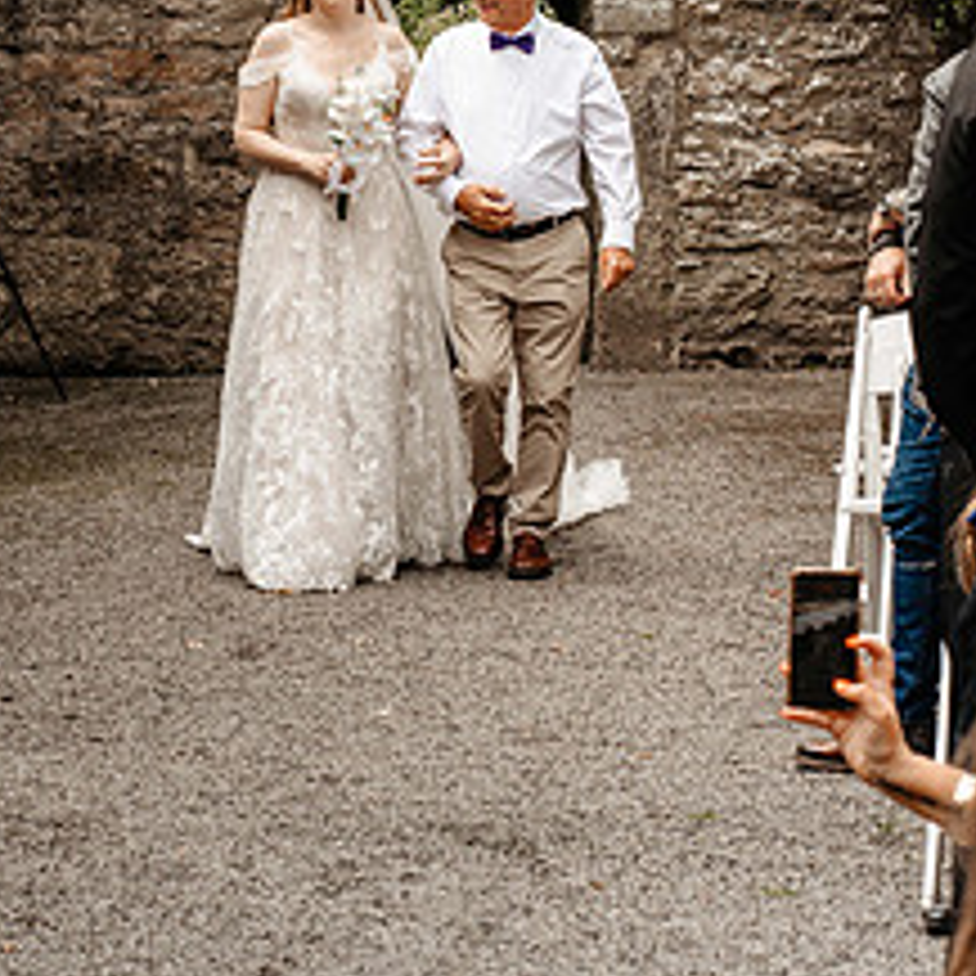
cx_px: 391
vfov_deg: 11.5
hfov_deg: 11.6
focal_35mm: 150
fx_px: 4785
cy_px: 22
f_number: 9
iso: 500
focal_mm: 85
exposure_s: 1/320
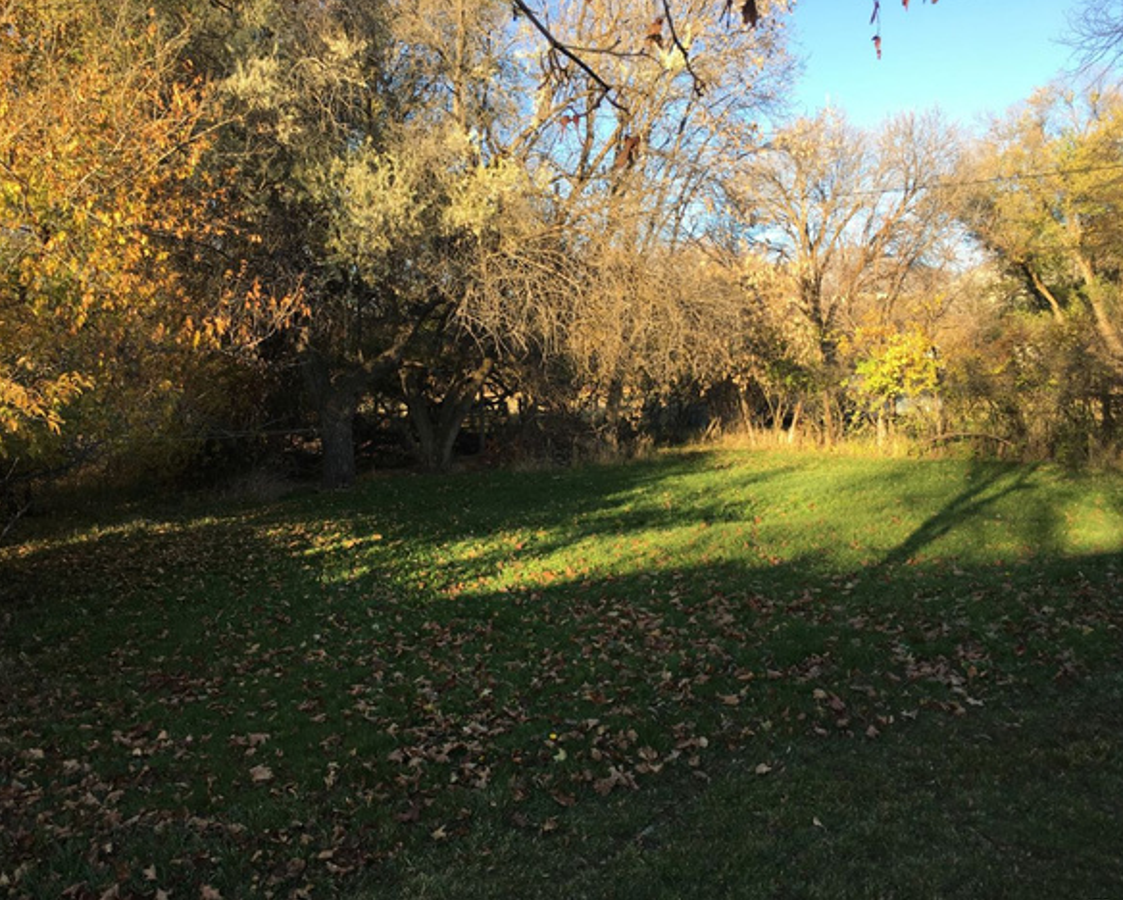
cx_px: 531
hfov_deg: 57.1
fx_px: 1031
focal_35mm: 31
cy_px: 454
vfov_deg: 47.2
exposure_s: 1/276
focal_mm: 4.15
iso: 25
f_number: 2.2
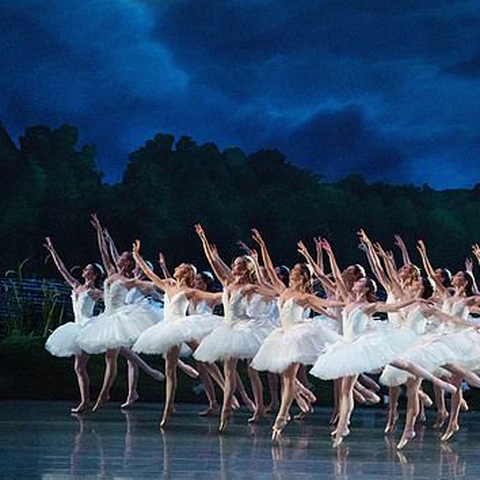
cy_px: 259
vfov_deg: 7.0
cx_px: 351
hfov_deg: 7.0
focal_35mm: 250
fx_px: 3922
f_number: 5.6
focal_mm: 179
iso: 8000
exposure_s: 1/250
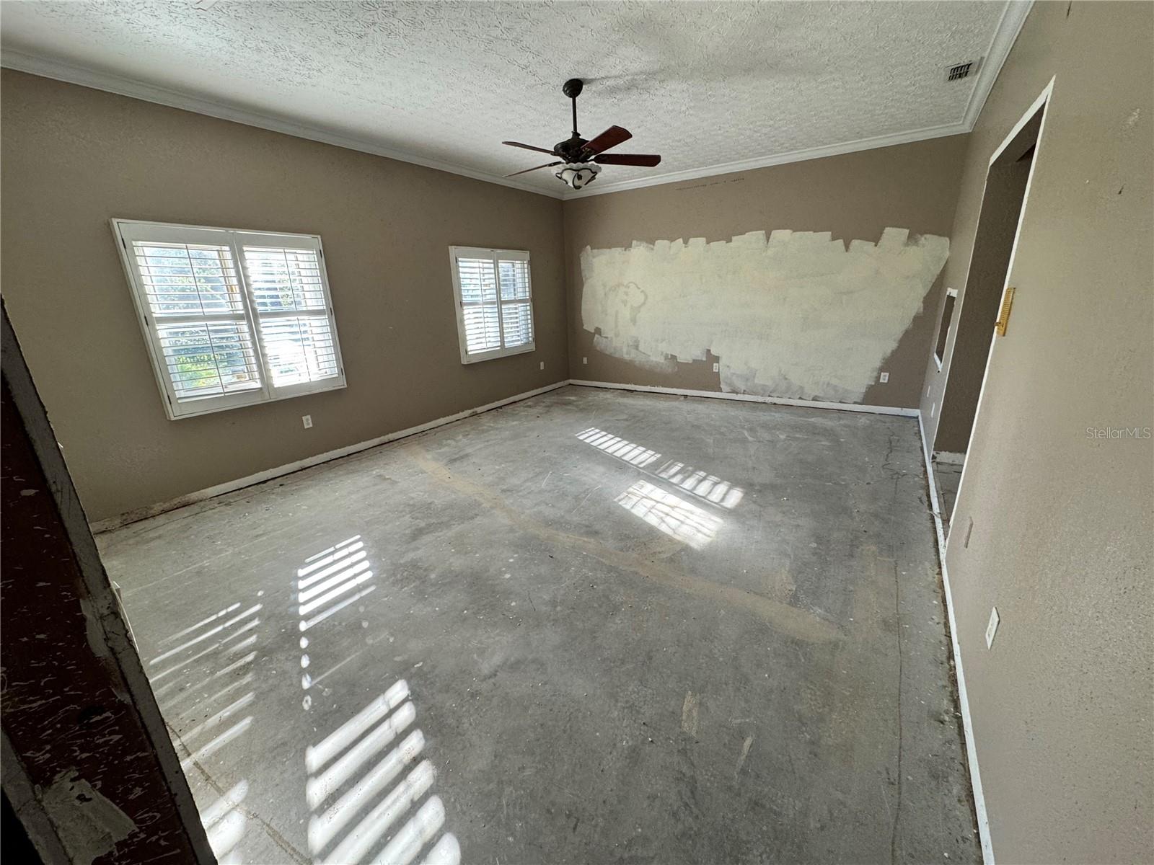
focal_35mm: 14
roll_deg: +2.4
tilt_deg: -17.7
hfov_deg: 102.1
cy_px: 432
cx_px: 577
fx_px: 467
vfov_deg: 85.7
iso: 200
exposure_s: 1/99
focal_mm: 2.22
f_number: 2.2
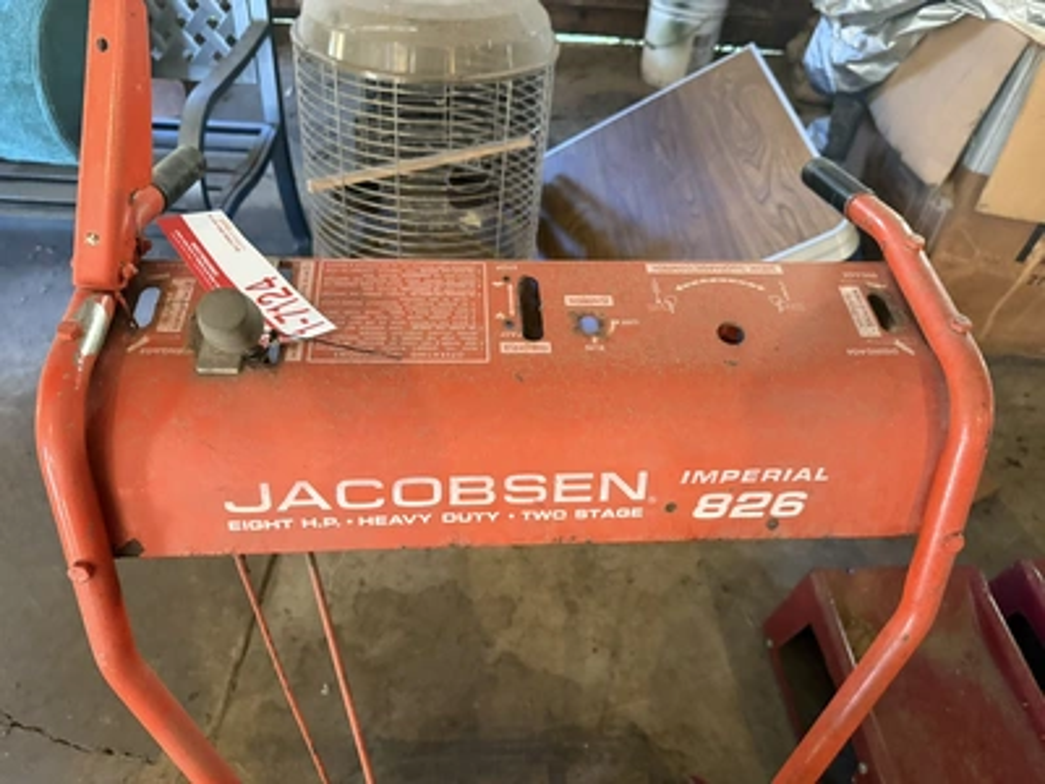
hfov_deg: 71.6
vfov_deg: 56.8
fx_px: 725
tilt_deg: -45.7
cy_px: 392
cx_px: 522
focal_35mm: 24
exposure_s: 1/60
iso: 800
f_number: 1.78
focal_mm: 6.76
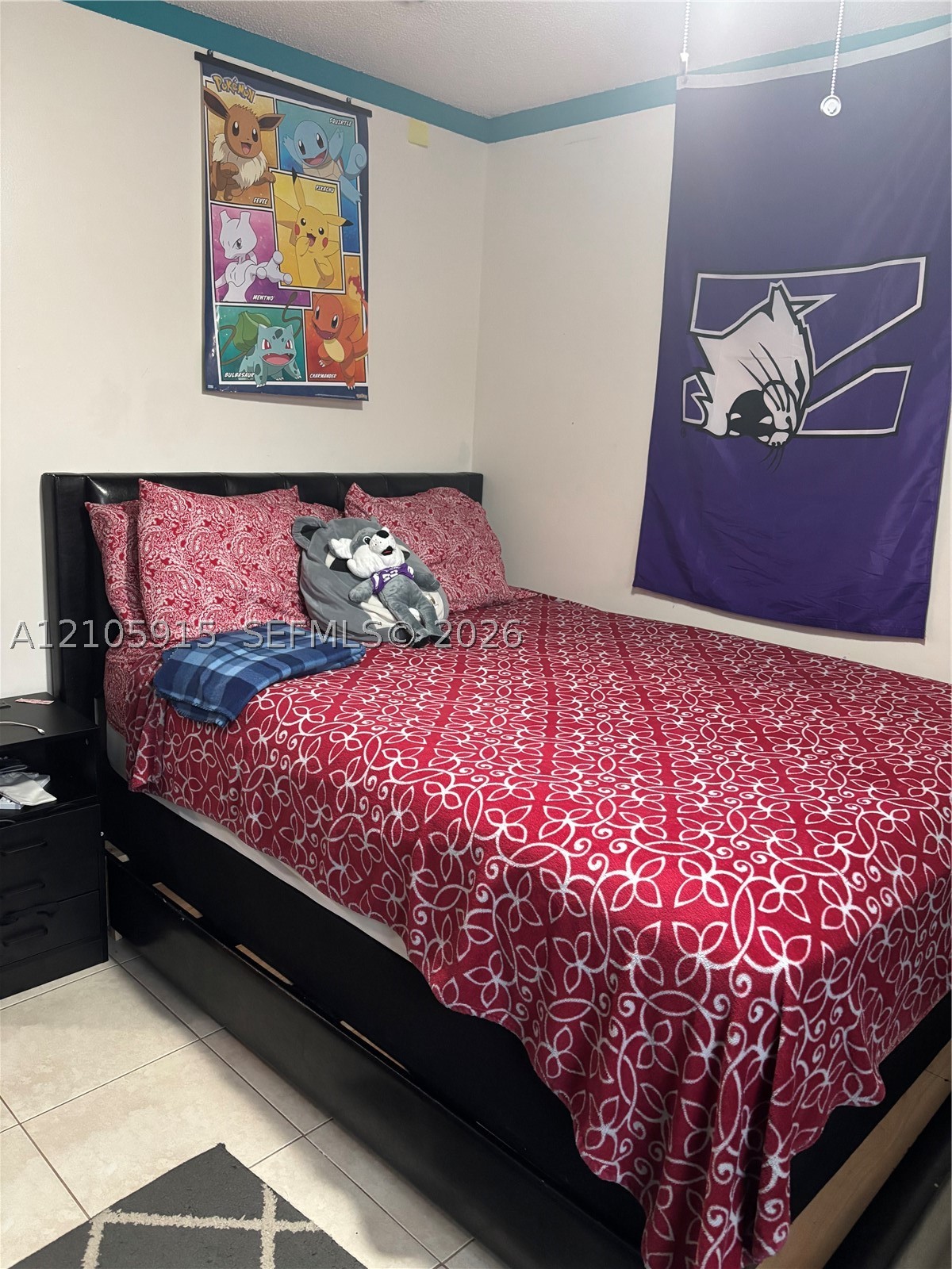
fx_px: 953
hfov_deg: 53.1
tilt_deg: -13.9
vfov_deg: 67.3
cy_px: 634
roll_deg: -4.1
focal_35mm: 26
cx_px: 476
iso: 500
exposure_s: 1/40
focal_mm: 5.96
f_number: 1.6
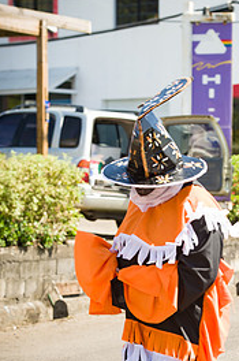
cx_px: 173
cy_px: 260
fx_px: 1620
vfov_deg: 12.7
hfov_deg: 8.4
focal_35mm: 162
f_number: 6.3
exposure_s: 1/160
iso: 100
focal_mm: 95
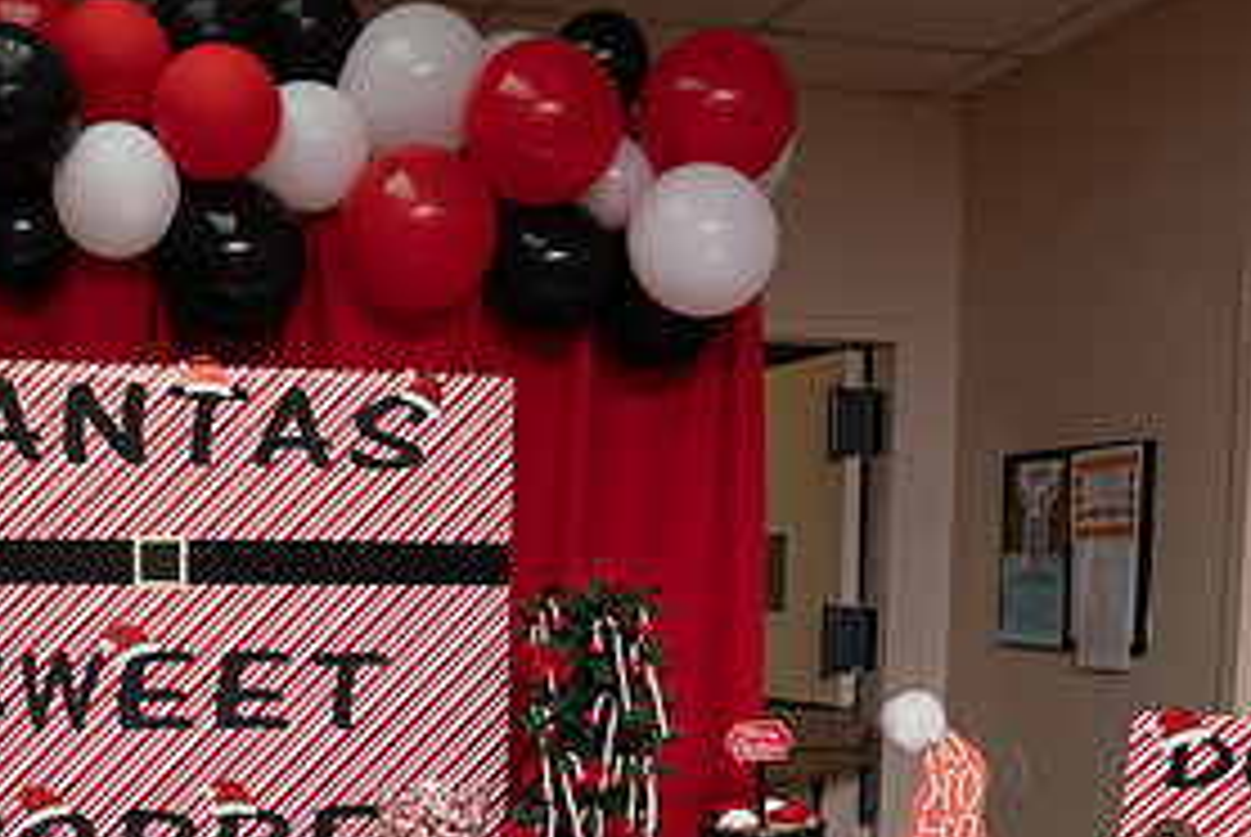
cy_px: 817
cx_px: 454
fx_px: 1739
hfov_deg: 39.2
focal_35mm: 50
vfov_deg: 25.8
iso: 400
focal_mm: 24
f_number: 6.3
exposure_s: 1/80
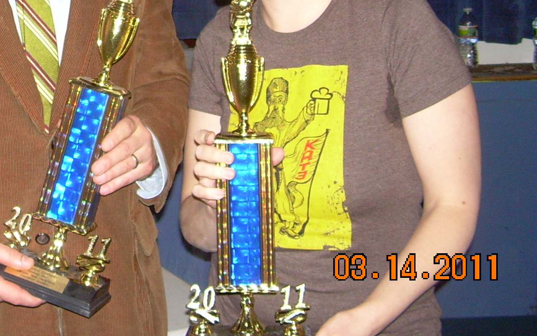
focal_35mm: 75
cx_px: 43
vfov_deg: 16.9
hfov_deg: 26.5
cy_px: -29
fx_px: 1098
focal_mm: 6.3
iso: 168
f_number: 2.8
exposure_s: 1/60
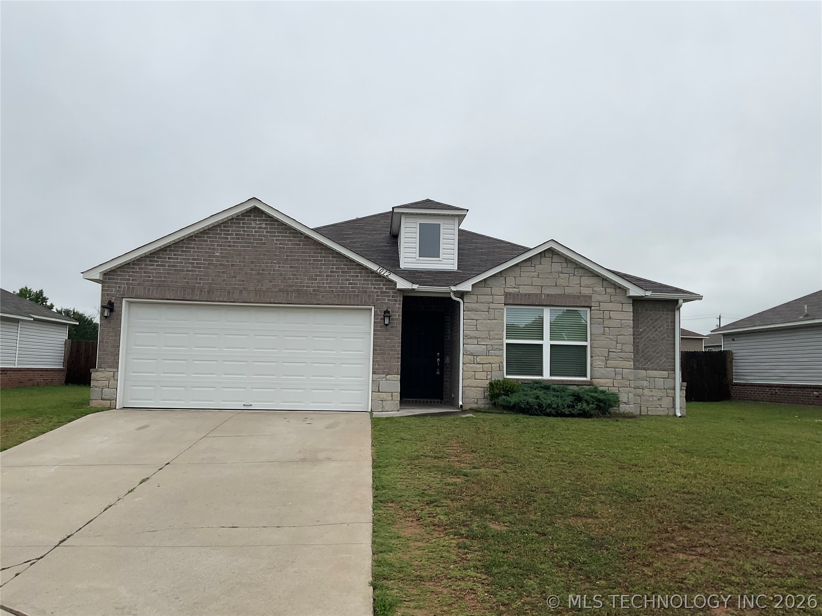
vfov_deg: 48.2
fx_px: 689
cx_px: 411
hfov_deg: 61.7
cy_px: 308
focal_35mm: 29
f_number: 1.8
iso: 16
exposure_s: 1/700
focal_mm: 3
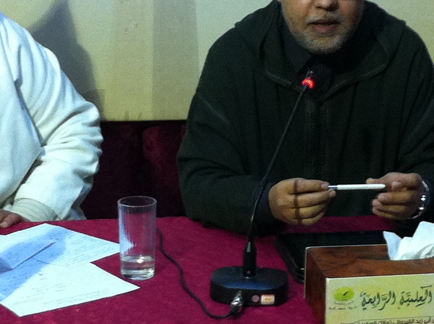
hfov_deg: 15.2
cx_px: 182
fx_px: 1627
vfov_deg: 11.4
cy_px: 112
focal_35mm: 130
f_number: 2.8
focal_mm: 3.85
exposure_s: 1/17
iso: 160
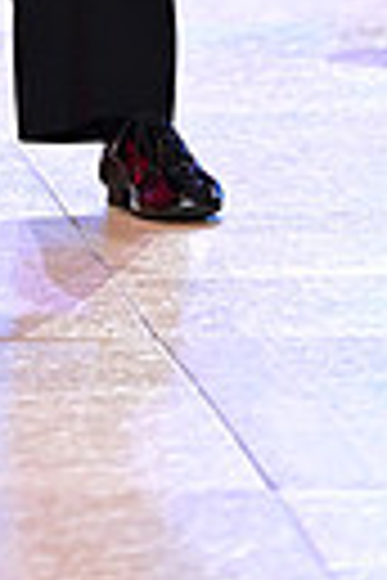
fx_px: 9078
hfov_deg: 2.4
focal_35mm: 563
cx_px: -382
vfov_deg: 3.6
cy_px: -697
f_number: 2.8
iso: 2000
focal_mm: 125
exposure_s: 1/500
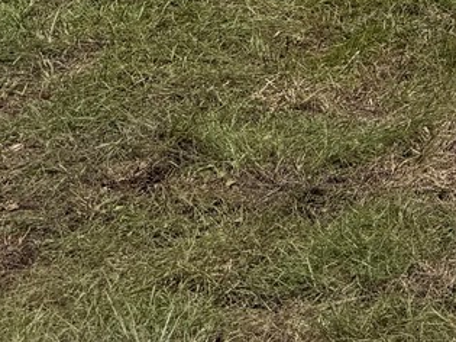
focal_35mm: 122
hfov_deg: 14.1
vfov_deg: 11.3
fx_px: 1607
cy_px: -271
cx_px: 843
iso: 80
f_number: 1.78
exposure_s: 1/14286
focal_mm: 6.76
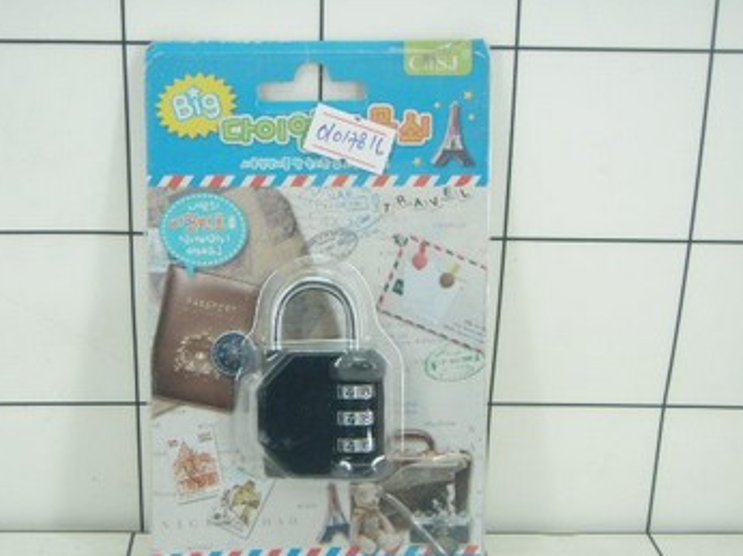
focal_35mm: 59
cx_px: 329
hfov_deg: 32.7
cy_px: 311
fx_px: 1266
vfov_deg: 24.8
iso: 200
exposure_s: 1/40
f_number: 4
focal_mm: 9.13
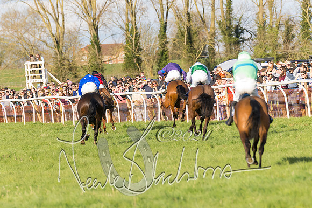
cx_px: 114
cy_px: 98
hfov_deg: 5.2
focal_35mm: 393
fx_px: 3404
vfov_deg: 3.5
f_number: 4
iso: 400
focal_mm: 200
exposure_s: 1/1600
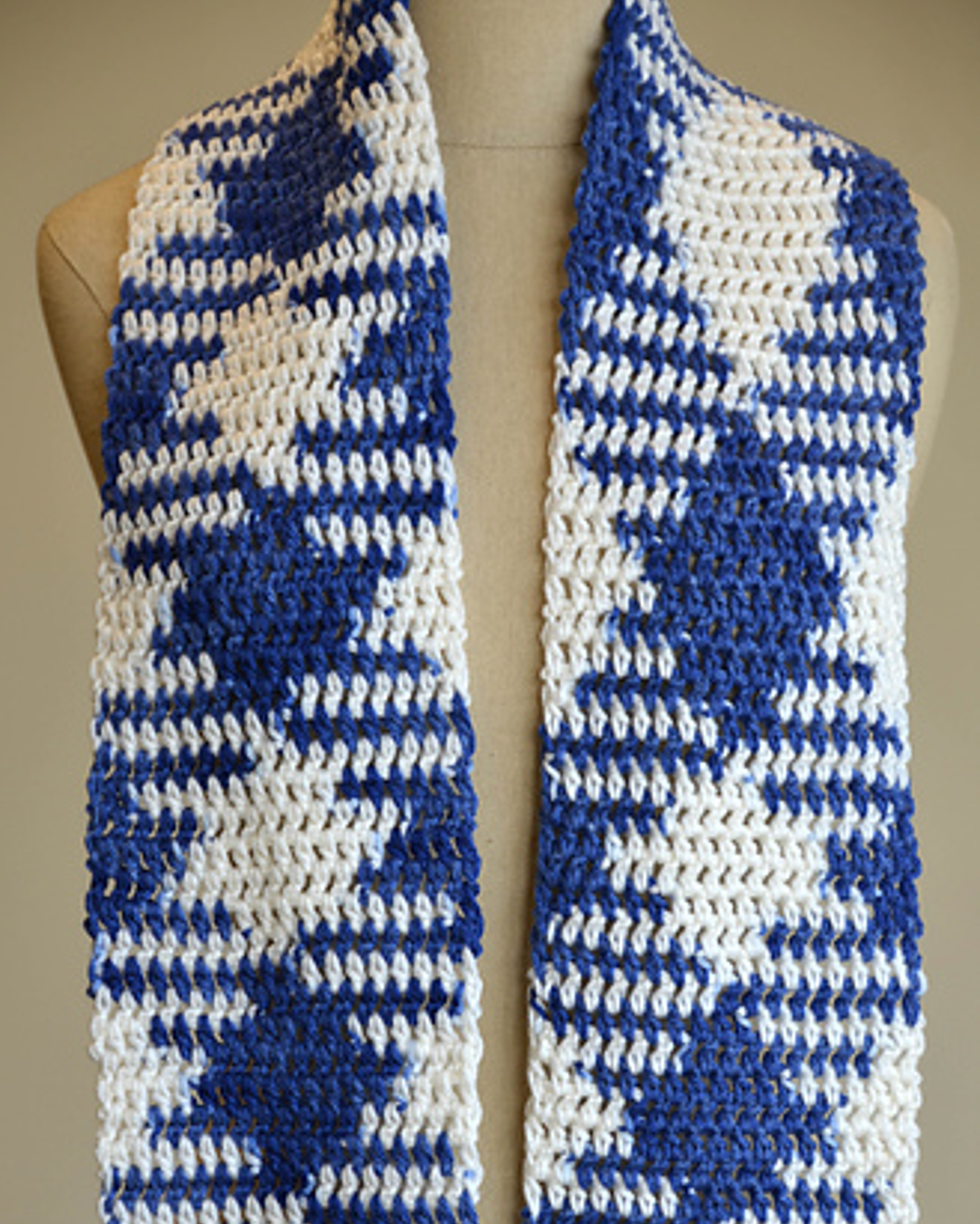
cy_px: 715
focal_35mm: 180
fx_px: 6508
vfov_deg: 10.7
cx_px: 490
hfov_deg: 8.6
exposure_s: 1/125
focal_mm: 105
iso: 250
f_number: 5.6
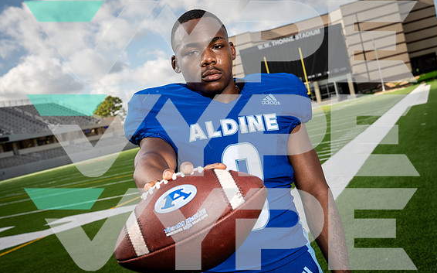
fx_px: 548
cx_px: 223
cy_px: 136
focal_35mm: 46
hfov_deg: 43.5
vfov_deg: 28.0
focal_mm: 44
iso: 125
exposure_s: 1/250
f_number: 8
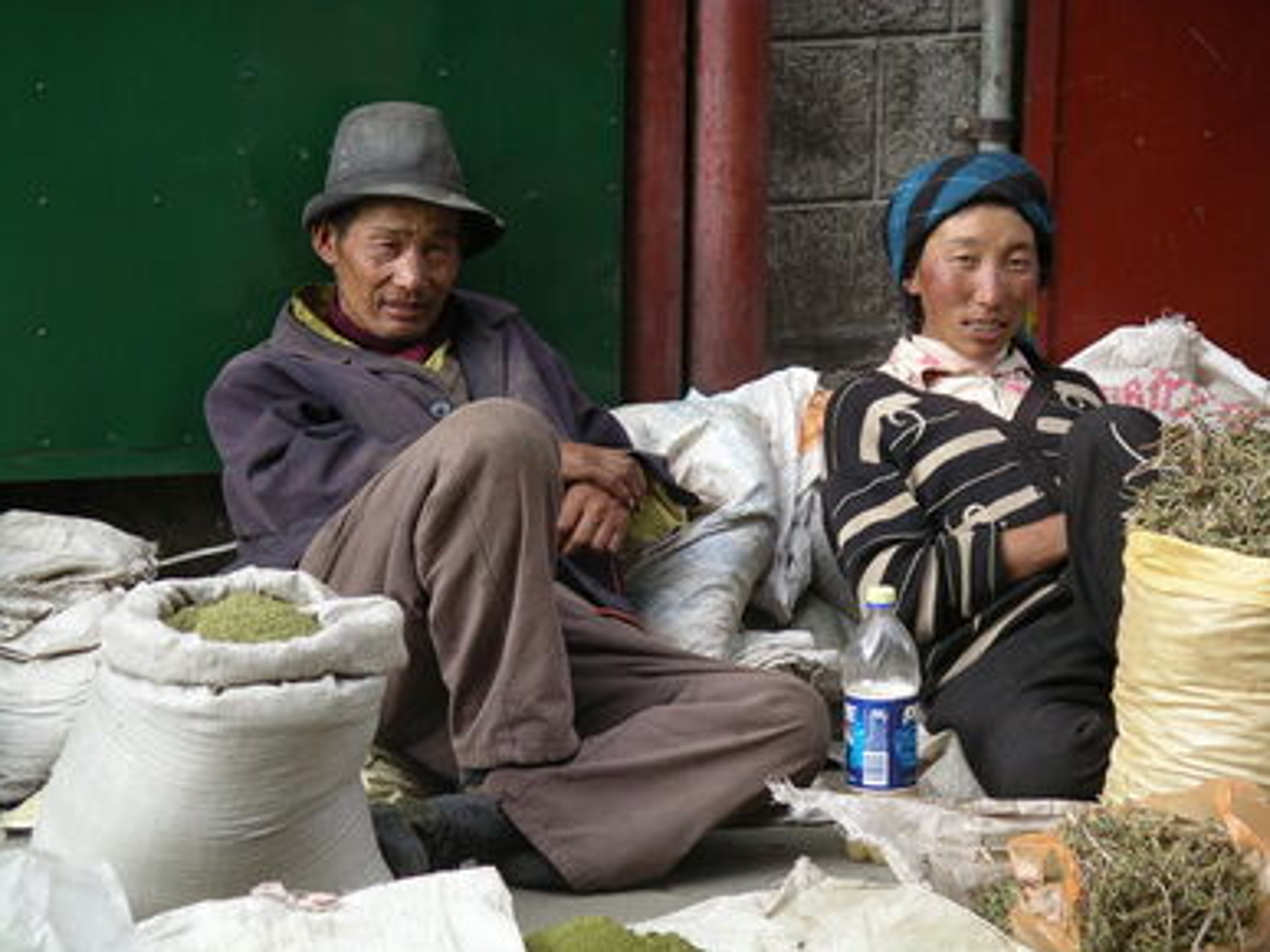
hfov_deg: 12.6
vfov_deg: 9.4
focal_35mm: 157
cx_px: 635
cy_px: 476
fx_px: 5758
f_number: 4.4
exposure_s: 1/166
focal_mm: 32.5
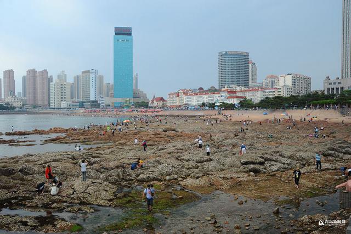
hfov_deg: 58.7
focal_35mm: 32
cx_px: 176
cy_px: 117
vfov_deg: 41.1
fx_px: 312
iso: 200
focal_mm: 32
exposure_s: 1/640
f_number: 5.6
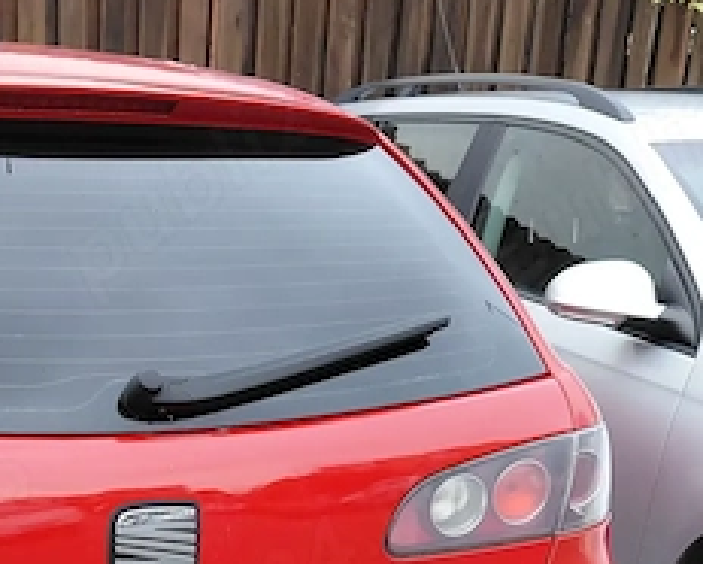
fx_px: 1312
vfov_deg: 22.7
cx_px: 48
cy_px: 637
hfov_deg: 28.6
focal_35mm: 63
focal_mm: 4.69
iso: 80
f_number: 1.8
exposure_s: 1/120
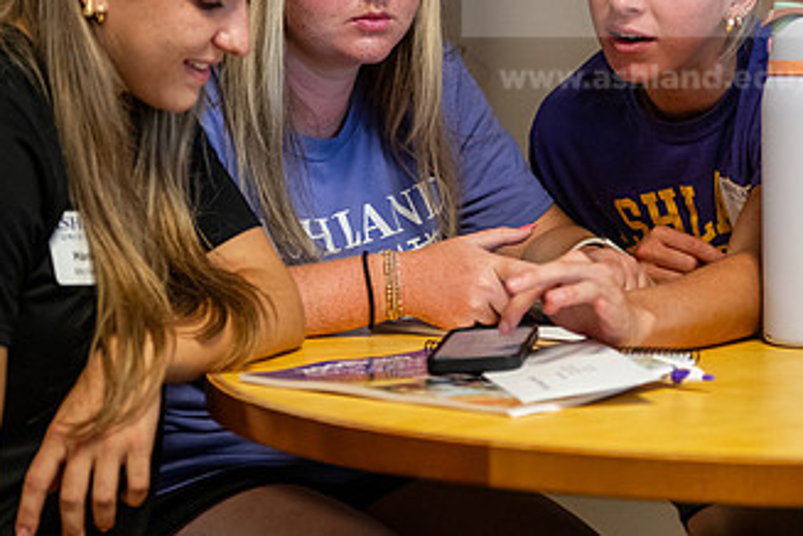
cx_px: 388
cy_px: 129
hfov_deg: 16.5
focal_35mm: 124
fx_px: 2766
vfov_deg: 11.0
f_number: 3.2
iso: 2000
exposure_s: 1/200
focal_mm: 70
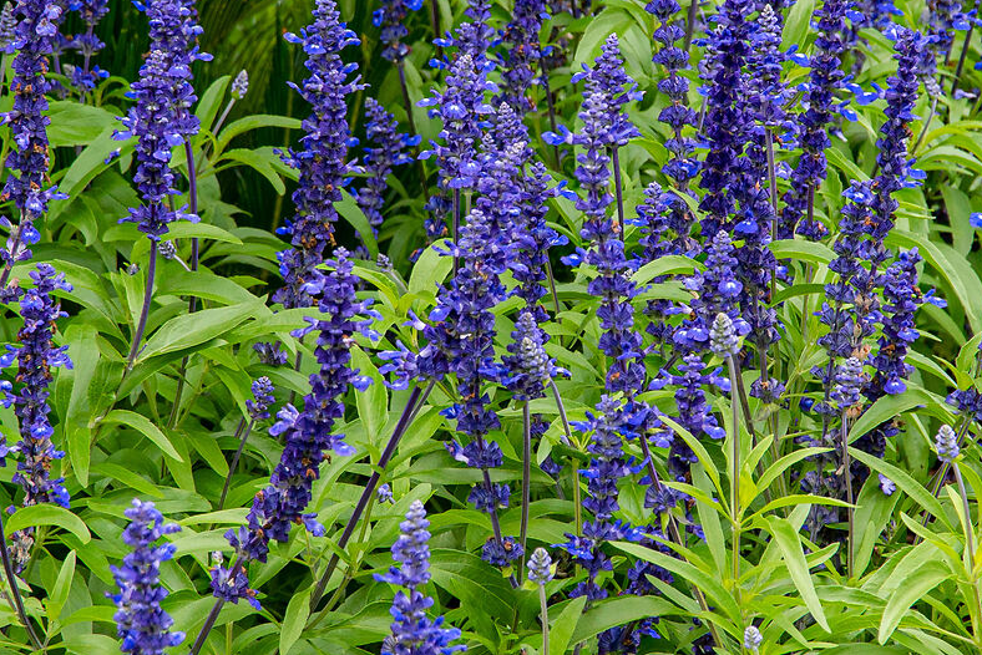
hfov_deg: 15.0
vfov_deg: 10.0
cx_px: 490
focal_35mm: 137
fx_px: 3738
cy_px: 310
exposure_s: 1/160
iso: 200
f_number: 5.6
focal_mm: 30
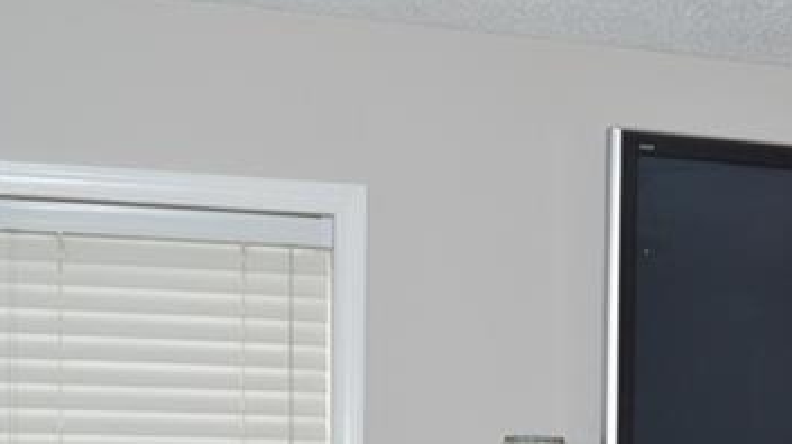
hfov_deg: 24.2
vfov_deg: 13.9
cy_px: 653
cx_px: 873
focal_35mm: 82
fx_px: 1721
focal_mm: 18
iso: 400
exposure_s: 1/25
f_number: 7.1
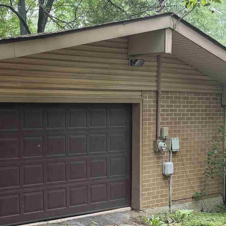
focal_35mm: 70
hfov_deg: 22.7
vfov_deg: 24.6
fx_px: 517
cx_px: -46
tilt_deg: -2.5
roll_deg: +0.3
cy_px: 142
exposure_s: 1/157
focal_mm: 6.76
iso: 64
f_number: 1.78
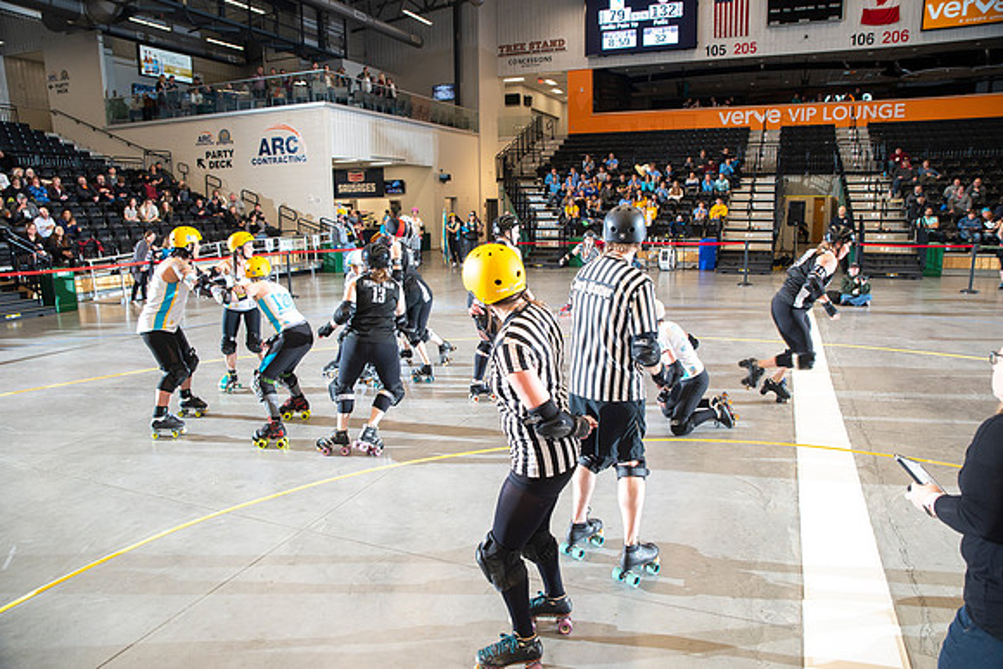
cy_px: 334
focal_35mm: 24
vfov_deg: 53.2
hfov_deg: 73.7
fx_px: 669
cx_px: 502
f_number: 5
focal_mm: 24
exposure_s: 1/160
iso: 500
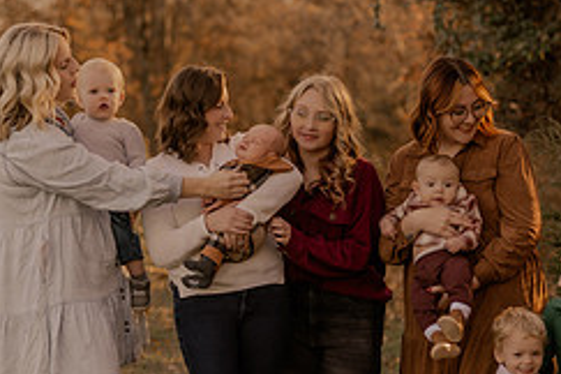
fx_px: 3163
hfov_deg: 10.1
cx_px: 298
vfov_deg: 6.7
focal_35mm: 203
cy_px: 361
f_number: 2.8
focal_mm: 85
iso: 200
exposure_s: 1/320
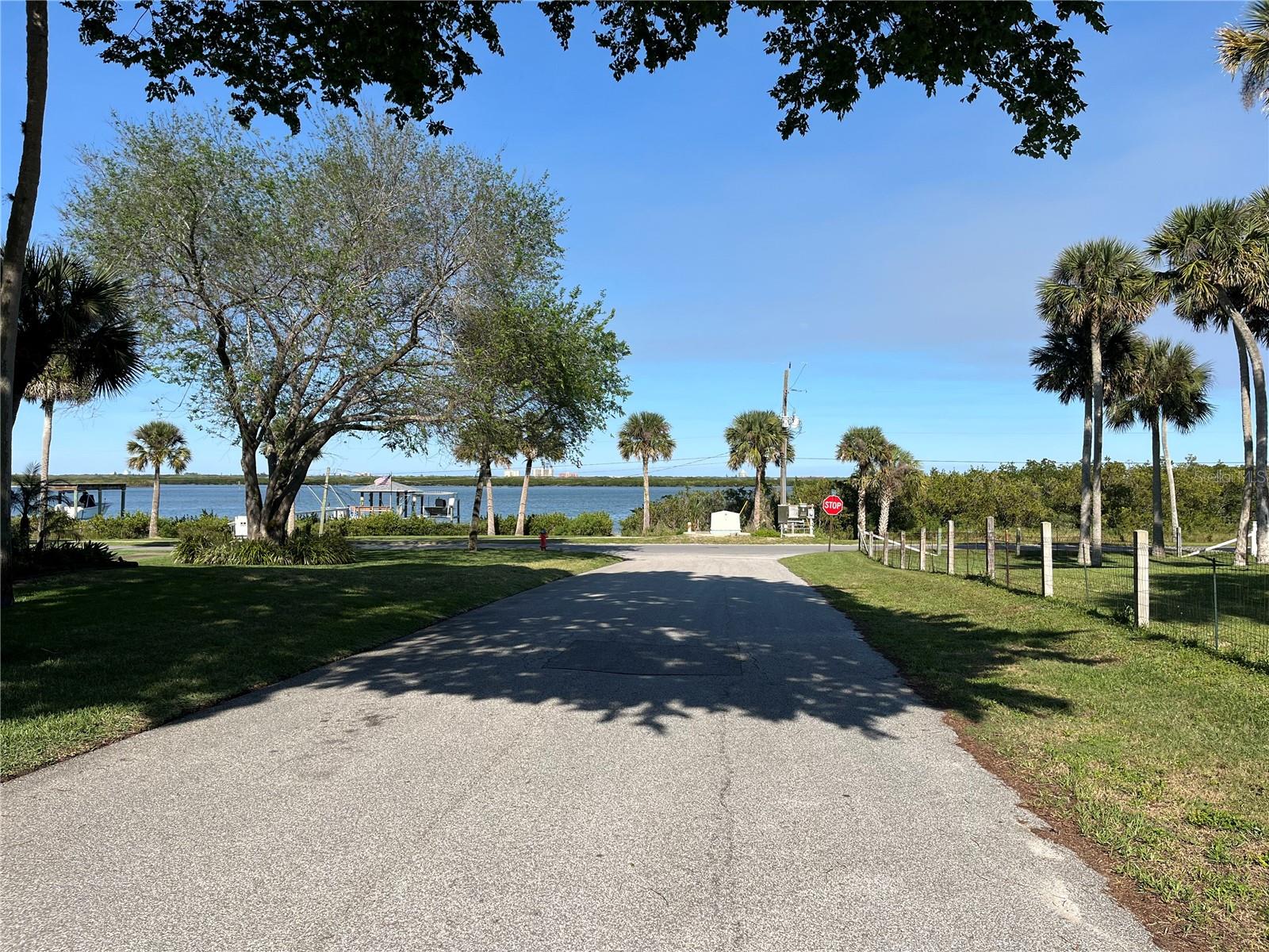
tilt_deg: -0.4
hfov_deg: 67.3
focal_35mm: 26
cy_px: 476
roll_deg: -0.7
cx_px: 634
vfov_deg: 53.1
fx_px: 953
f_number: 1.6
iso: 50
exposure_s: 1/3413
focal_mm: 5.1
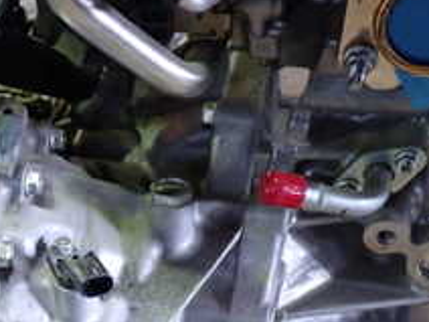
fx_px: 1053
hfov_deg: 21.7
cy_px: 375
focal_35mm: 85
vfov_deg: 16.7
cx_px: -51
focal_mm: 5.4
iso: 400
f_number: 2.3
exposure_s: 1/30
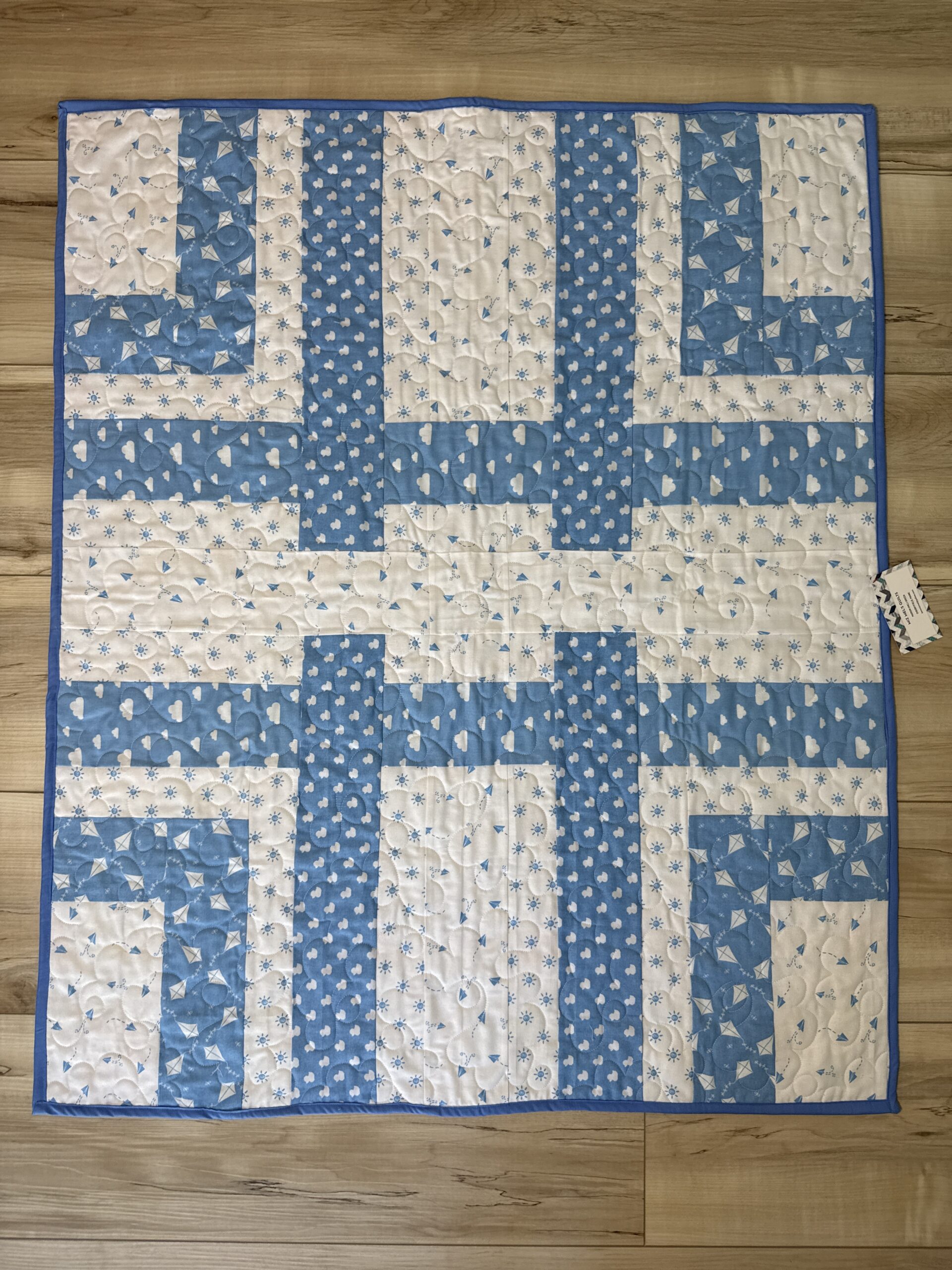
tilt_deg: -87.5
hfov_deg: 56.8
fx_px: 880
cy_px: 635
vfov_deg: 71.6
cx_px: 476
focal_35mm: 24
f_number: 1.78
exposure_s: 1/120
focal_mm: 6.76
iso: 100
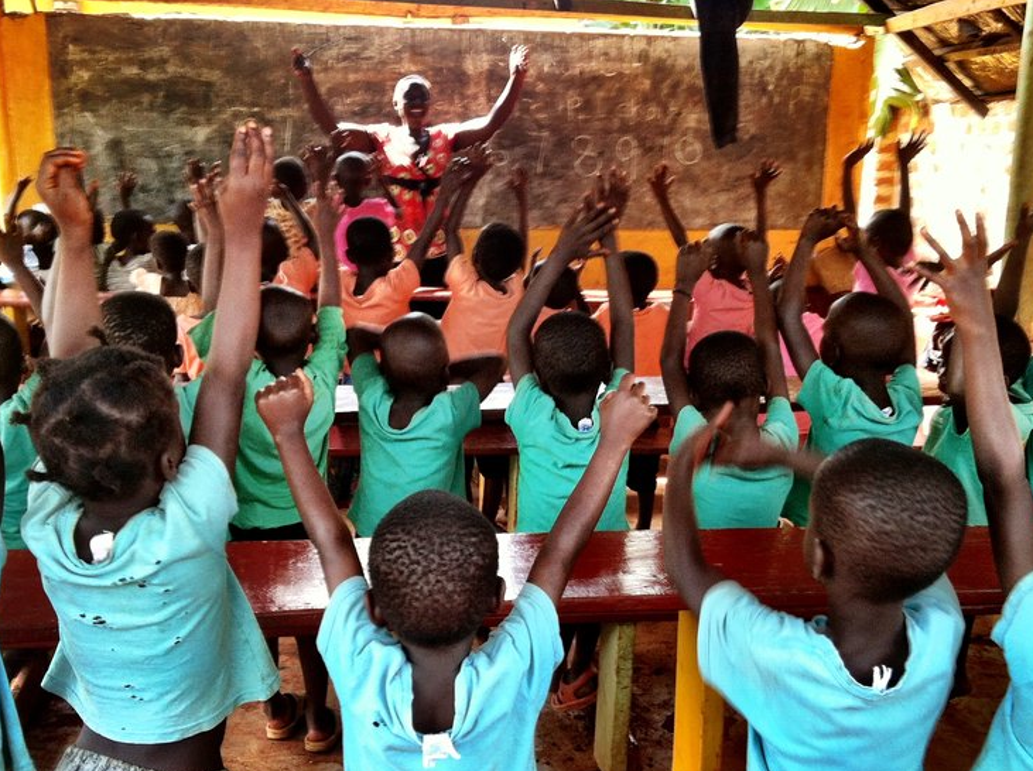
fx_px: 1460
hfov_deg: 38.9
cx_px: 551
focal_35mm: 49
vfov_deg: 29.5
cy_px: 471
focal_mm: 3.85
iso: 80
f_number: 2.8
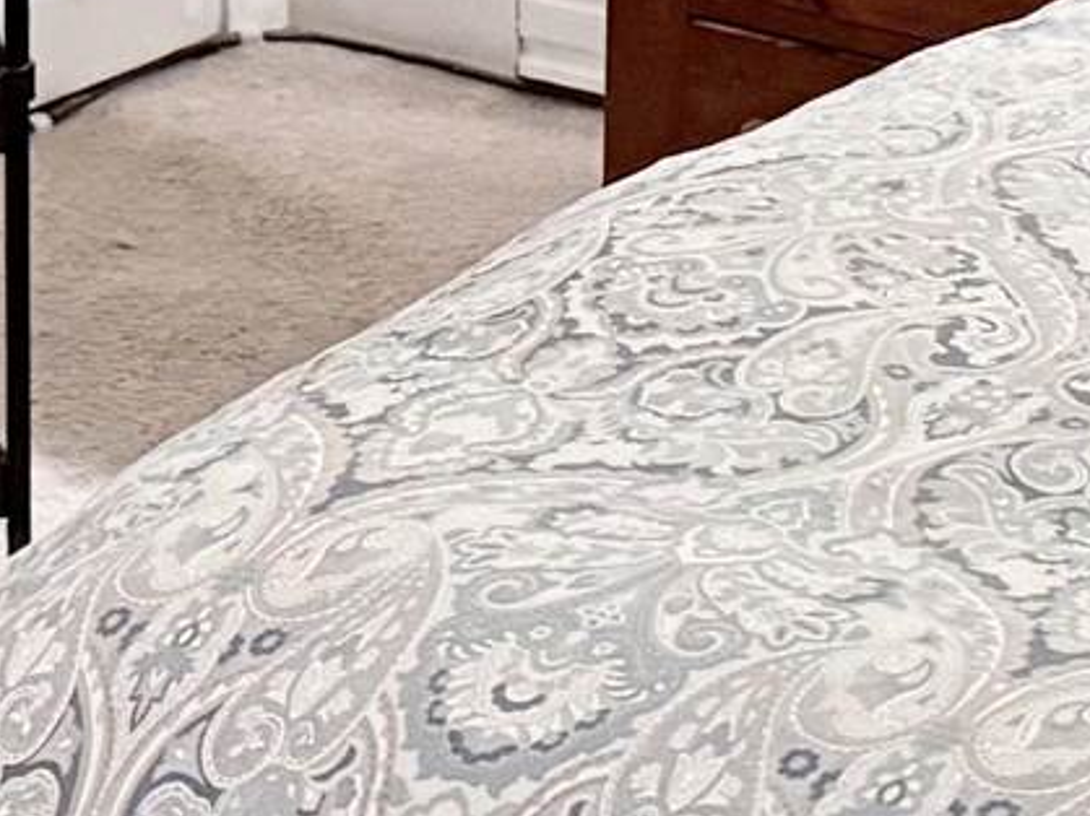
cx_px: 75
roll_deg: -0.2
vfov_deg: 8.1
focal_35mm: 176
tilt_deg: -8.8
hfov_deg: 11.2
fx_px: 5540
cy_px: -741
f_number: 1.78
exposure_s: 1/60
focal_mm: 6.76
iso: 500
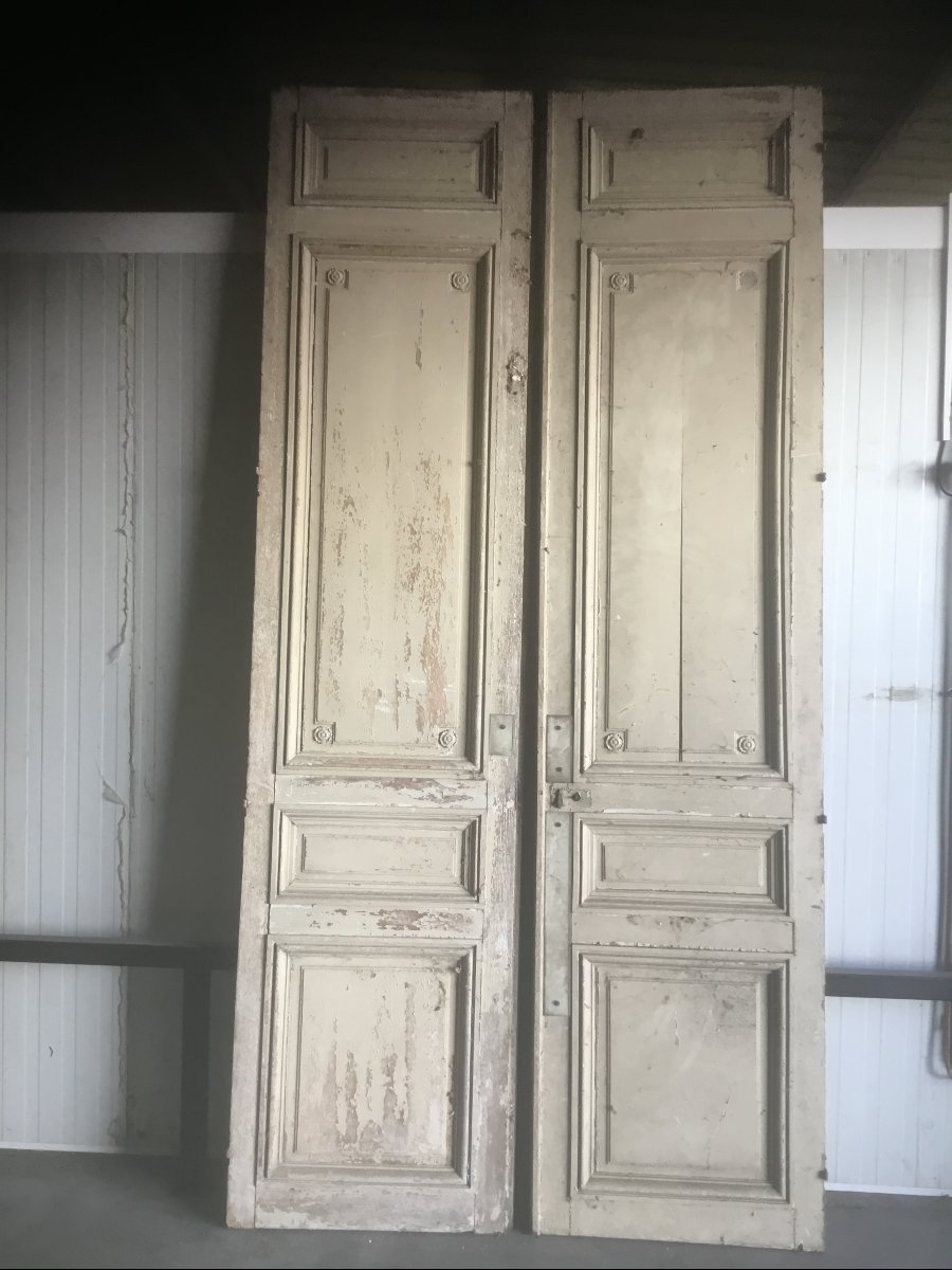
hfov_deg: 45.4
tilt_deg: -0.7
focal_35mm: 31
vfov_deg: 58.4
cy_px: 635
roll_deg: -0.7
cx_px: 476
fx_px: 1137
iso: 32
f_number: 2.4
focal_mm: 3.3
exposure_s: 1/33
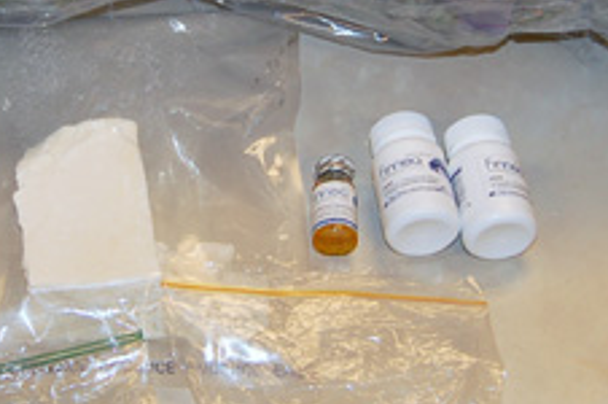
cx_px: 202
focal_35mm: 96
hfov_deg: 21.2
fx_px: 1619
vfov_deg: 14.1
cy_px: 46
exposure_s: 1/60
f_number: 3.8
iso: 200
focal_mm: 20
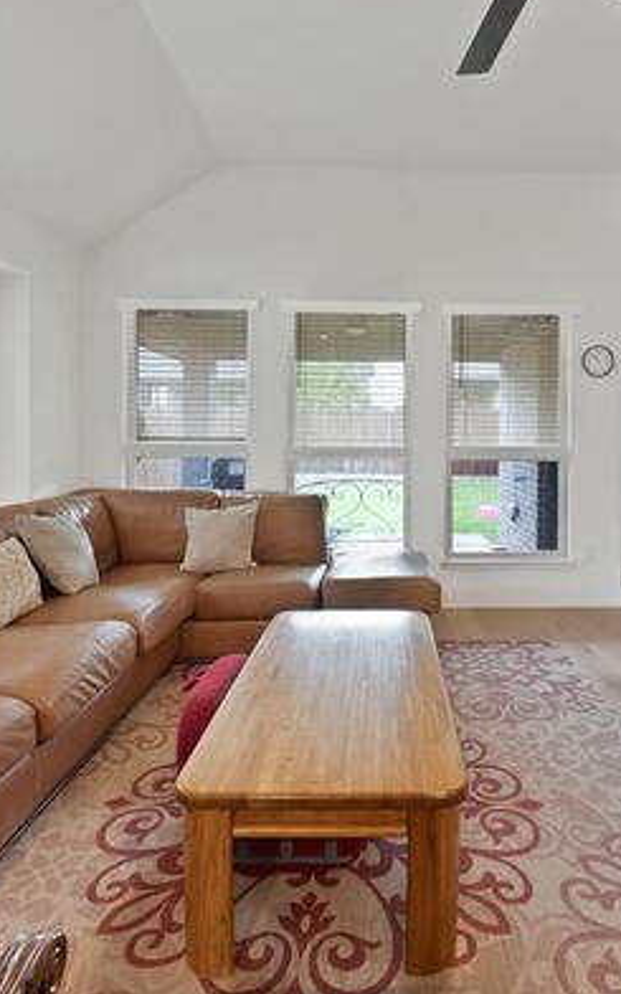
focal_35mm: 20
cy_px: 469
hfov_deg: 58.2
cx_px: 418
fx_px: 542
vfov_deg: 85.0
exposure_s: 1
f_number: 9
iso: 640
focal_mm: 12
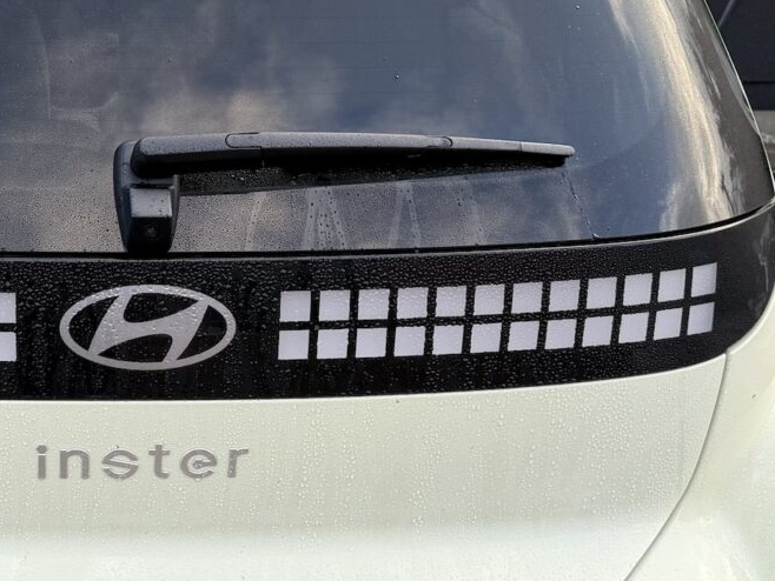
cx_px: 81
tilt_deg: -23.8
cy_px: 421
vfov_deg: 20.9
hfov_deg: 26.8
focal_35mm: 70
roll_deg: +0.5
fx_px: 1568
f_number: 1.78
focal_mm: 6.76
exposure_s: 1/248
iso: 64
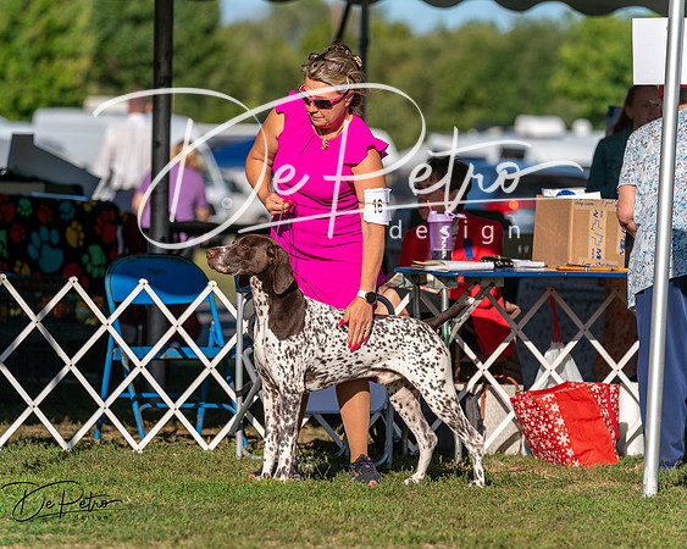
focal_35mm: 225
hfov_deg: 8.6
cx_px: 344
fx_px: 4578
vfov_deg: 6.9
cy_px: 274
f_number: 4.5
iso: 100
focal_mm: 200
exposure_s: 1/1250
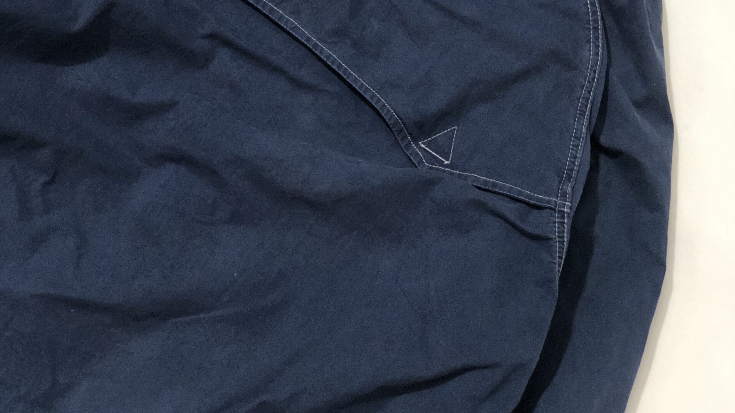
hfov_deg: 27.9
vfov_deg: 15.5
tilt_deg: -70.8
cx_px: 369
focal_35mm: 76
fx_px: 1481
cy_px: -42
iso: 160
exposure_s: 1/24
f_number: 2.4
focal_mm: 6
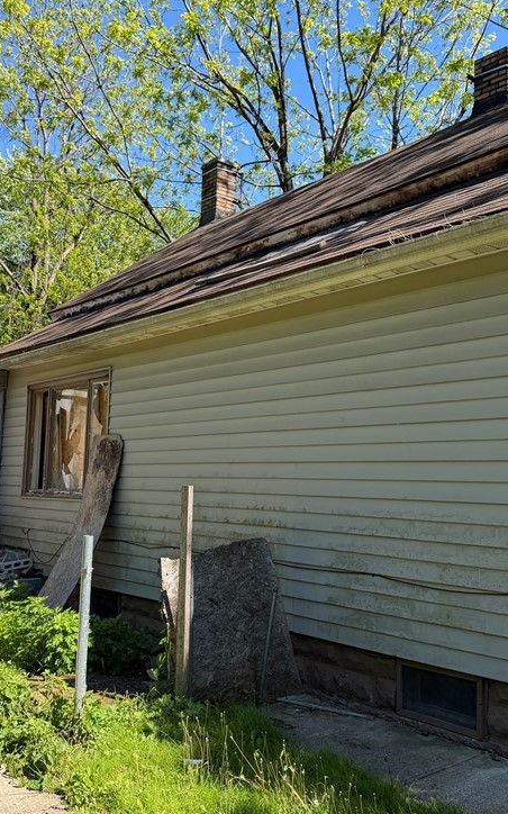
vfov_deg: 54.0
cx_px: 212
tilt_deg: +7.4
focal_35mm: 36
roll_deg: -1.3
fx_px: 798
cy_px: 383
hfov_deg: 35.2
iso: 80
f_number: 1.78
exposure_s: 1/1901
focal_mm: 6.76
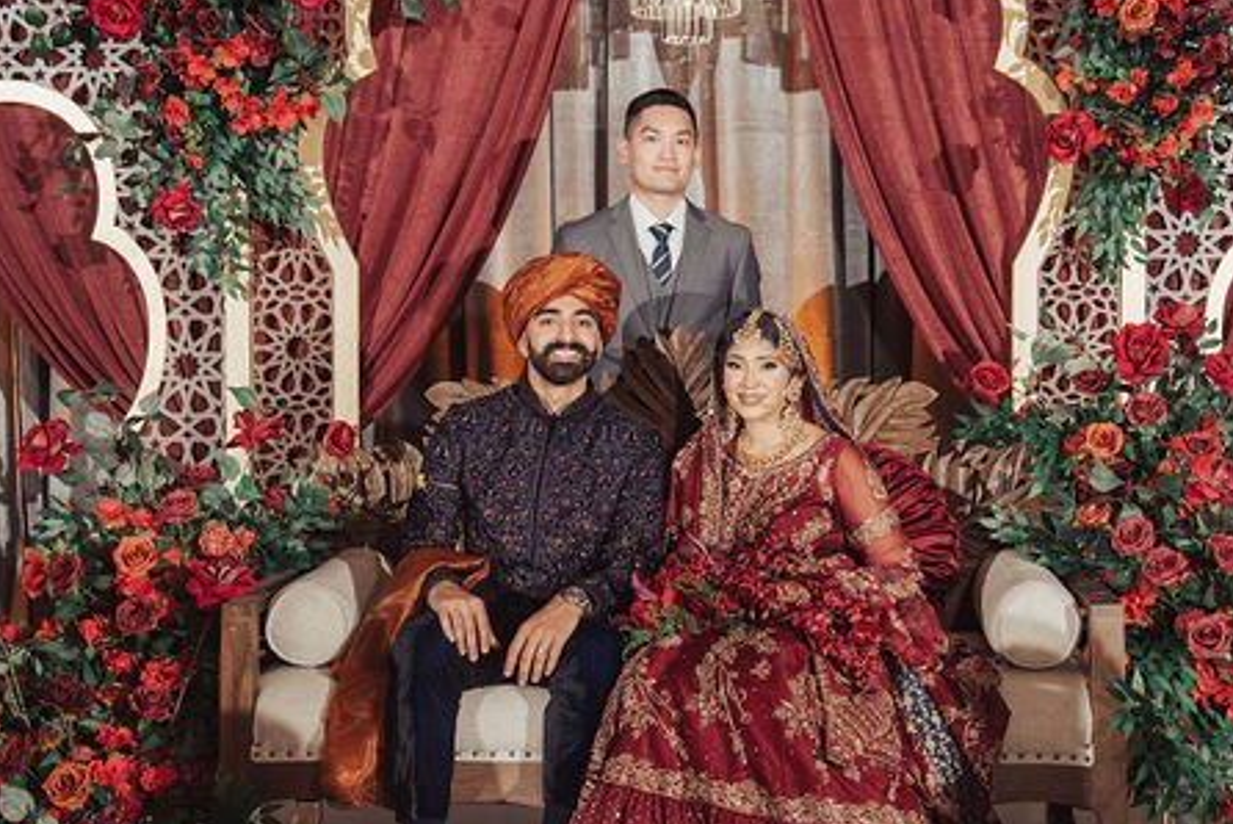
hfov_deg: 29.6
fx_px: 2330
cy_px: 447
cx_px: 687
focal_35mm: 68
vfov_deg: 20.0
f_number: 3.2
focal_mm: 47
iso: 1250
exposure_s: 1/160
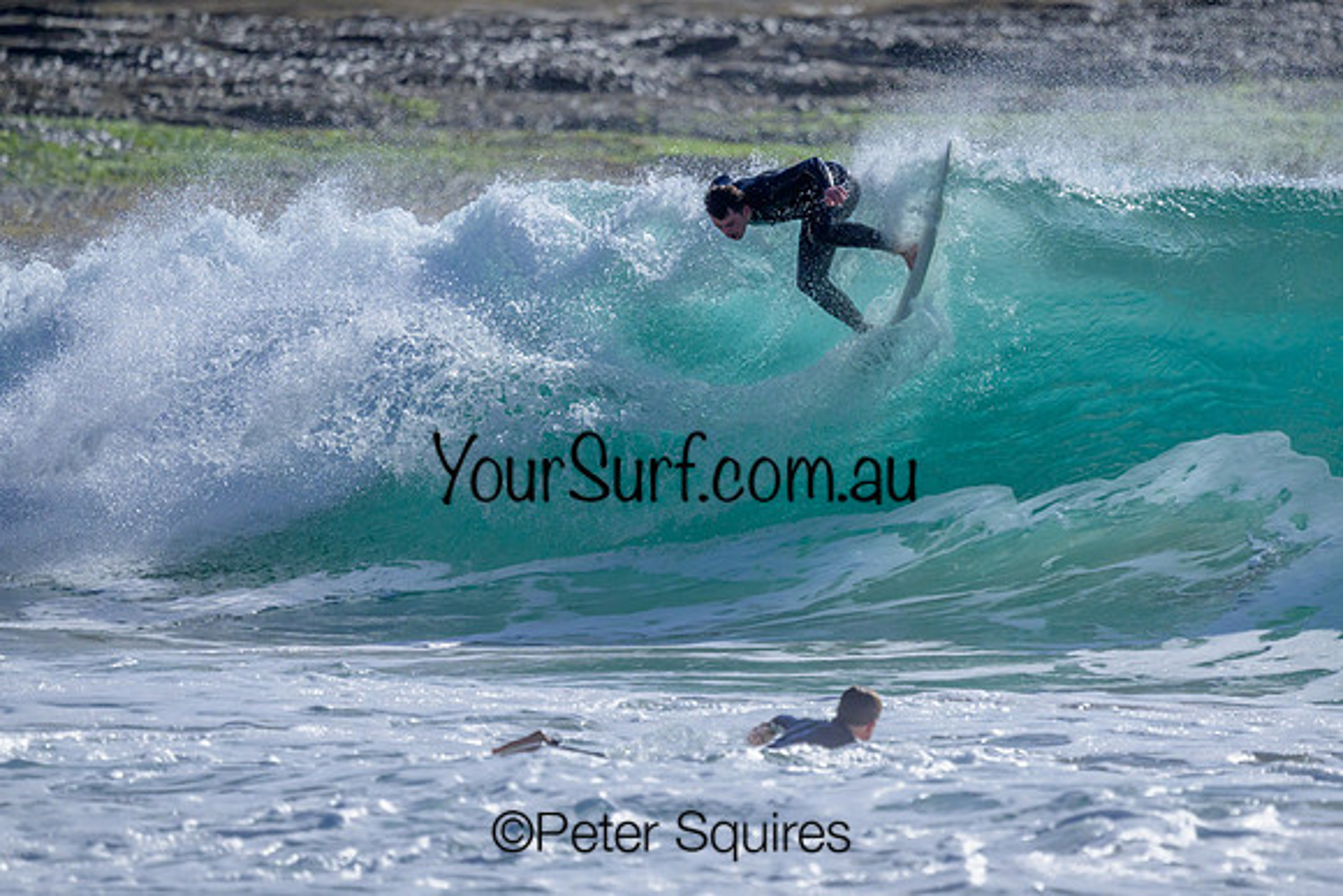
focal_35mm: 937
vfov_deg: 1.5
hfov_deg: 2.2
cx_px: 787
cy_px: 467
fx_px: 34980
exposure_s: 1/2000
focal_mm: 800
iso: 1400
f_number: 6.3
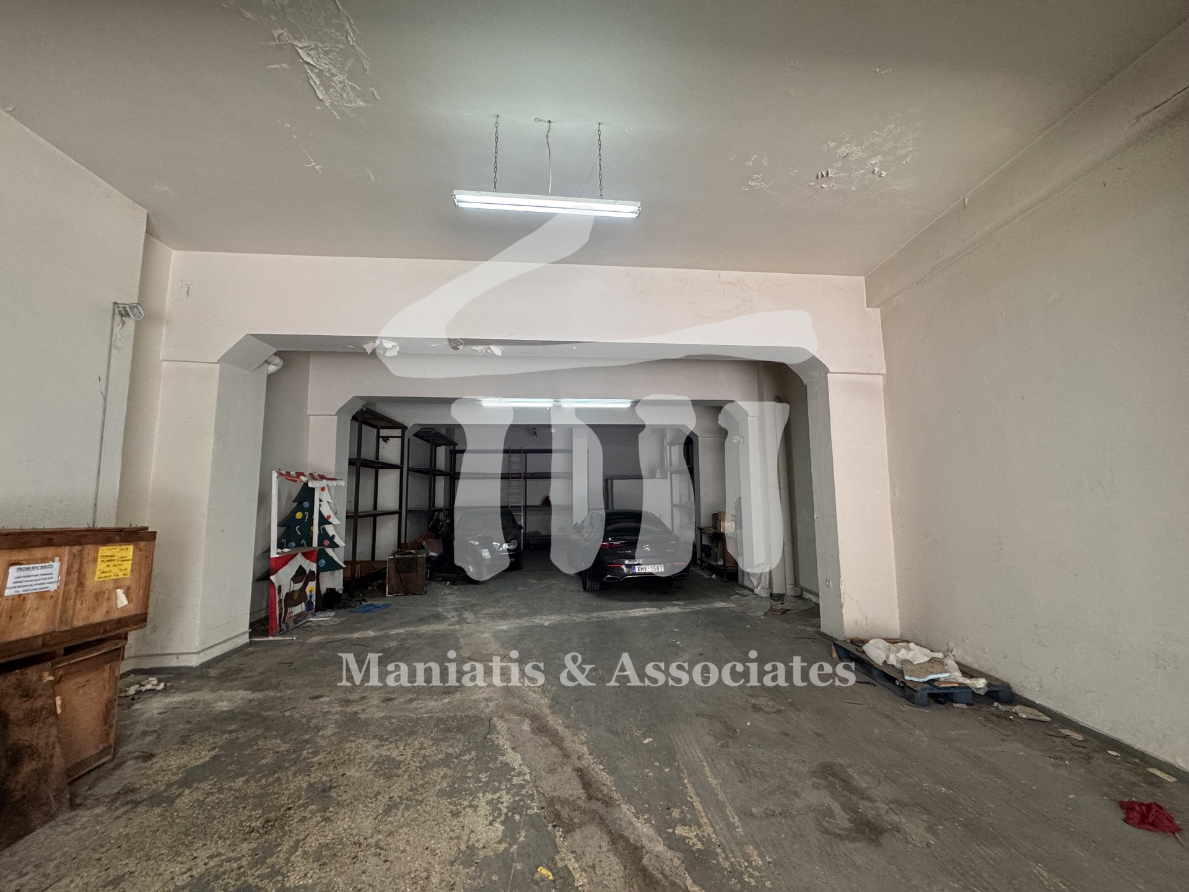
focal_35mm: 14
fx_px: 481
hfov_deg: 102.1
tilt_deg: +7.5
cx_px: 594
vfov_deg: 85.7
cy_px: 446
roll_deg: +0.8
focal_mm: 2.22
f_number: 2.2
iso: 200
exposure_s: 1/100
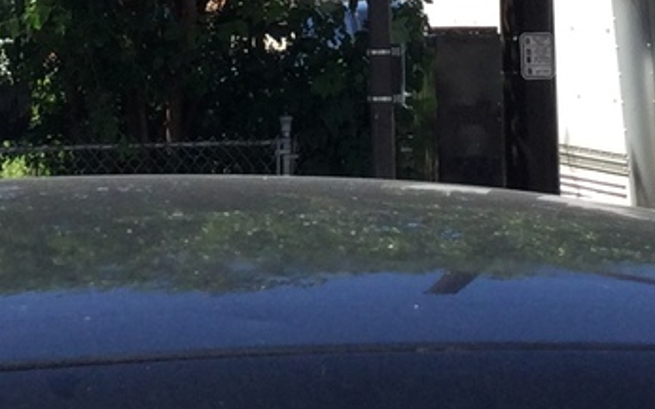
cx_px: 239
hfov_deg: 13.8
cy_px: -413
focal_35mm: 152
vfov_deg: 8.2
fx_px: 2712
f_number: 2.4
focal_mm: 3.3
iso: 25
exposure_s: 1/595
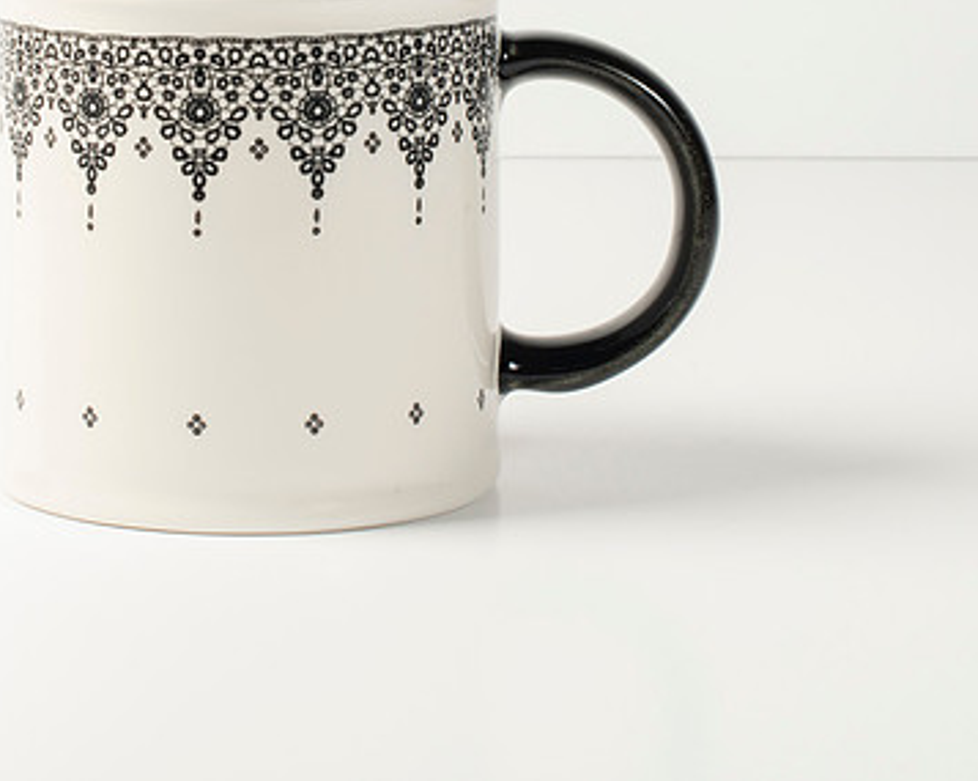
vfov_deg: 10.4
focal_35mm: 148
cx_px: 242
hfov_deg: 13.0
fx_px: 4280
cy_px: 122
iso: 200
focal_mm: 50
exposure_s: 1/60
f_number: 14
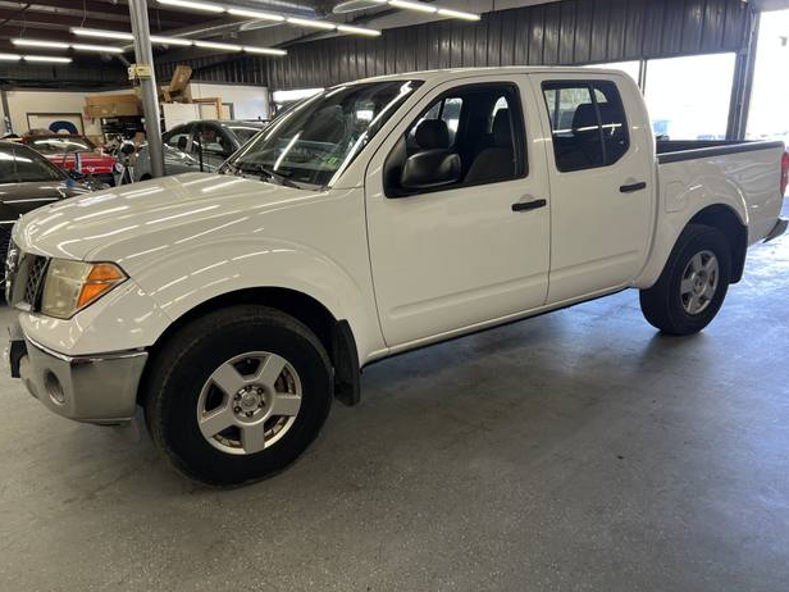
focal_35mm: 27
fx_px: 615
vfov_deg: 51.4
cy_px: 296
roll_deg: +1.3
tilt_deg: -16.5
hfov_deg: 65.3
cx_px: 397
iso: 100
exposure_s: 1/120
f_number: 1.5
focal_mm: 5.7
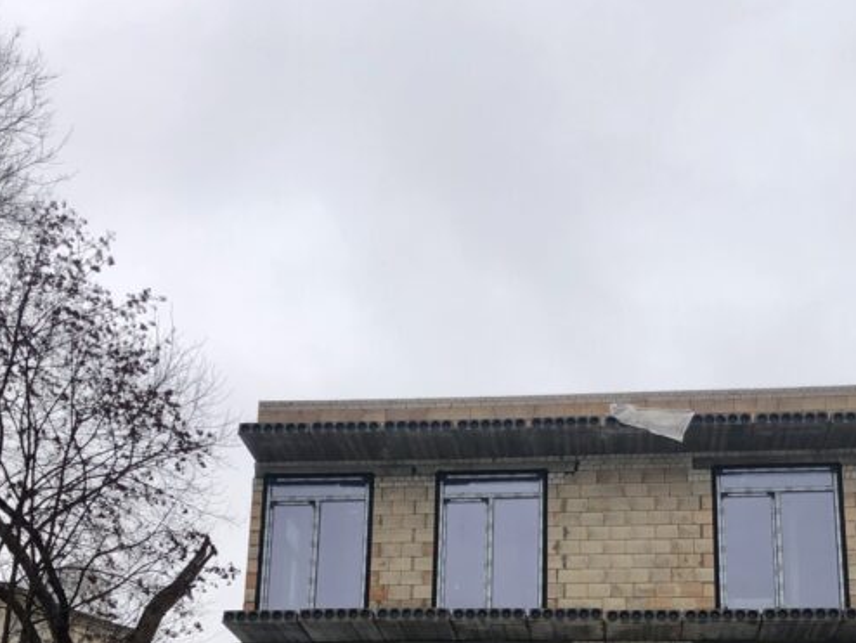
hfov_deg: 33.1
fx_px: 1435
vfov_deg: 24.4
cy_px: 603
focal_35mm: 58
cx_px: 534
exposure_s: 1/195
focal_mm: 4
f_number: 1.8
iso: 20
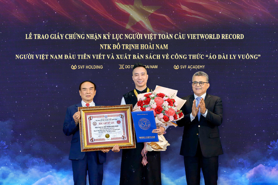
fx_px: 417
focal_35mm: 54
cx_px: 139
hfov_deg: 36.9
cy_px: 92
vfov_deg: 25.1
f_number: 4.5
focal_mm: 36
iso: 320
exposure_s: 1/125
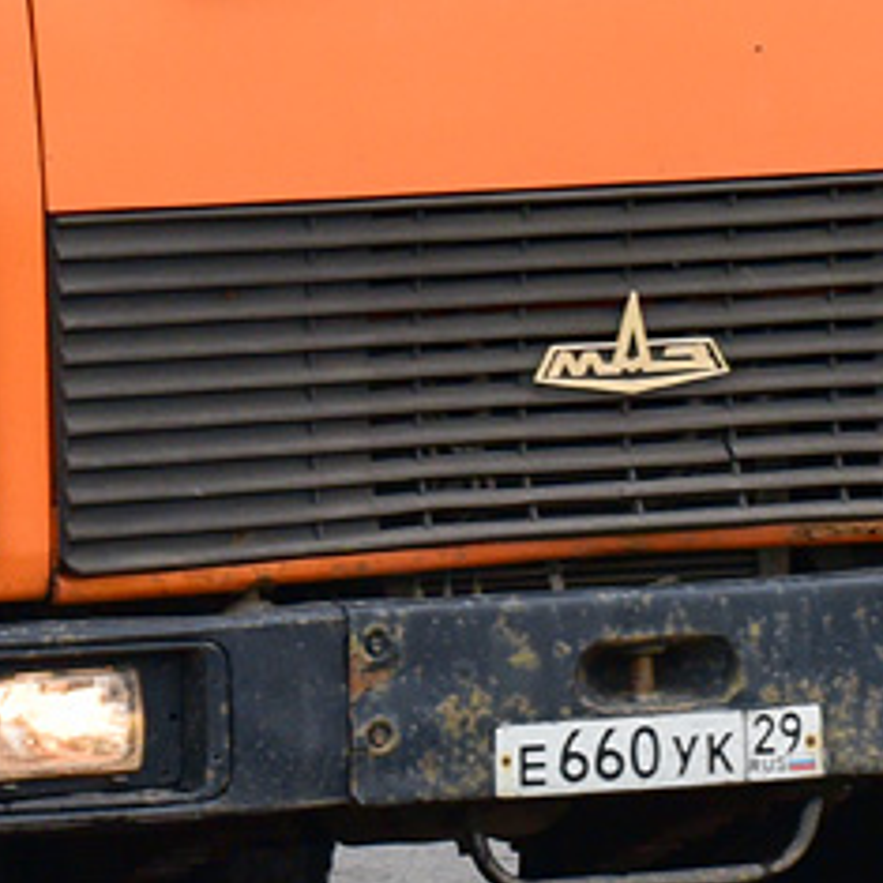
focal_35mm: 373
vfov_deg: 4.7
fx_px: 10765
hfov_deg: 4.7
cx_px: 135
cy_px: -38
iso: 1000
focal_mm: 86
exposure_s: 1/400
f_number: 7.1
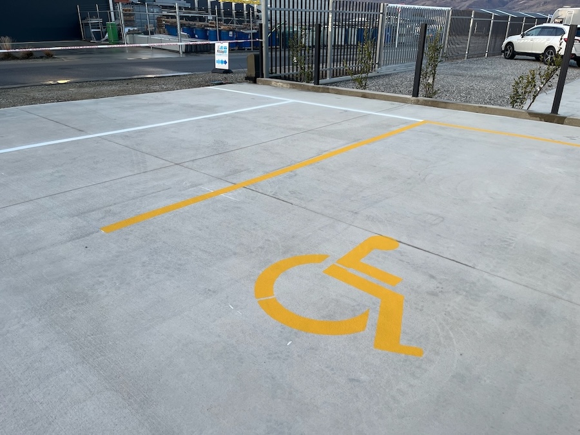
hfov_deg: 67.3
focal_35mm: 26
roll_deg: +0.1
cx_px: 290
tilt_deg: -22.6
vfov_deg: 53.1
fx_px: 436
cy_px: 218
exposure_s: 1/100
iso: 40
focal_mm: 5.1
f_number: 1.6
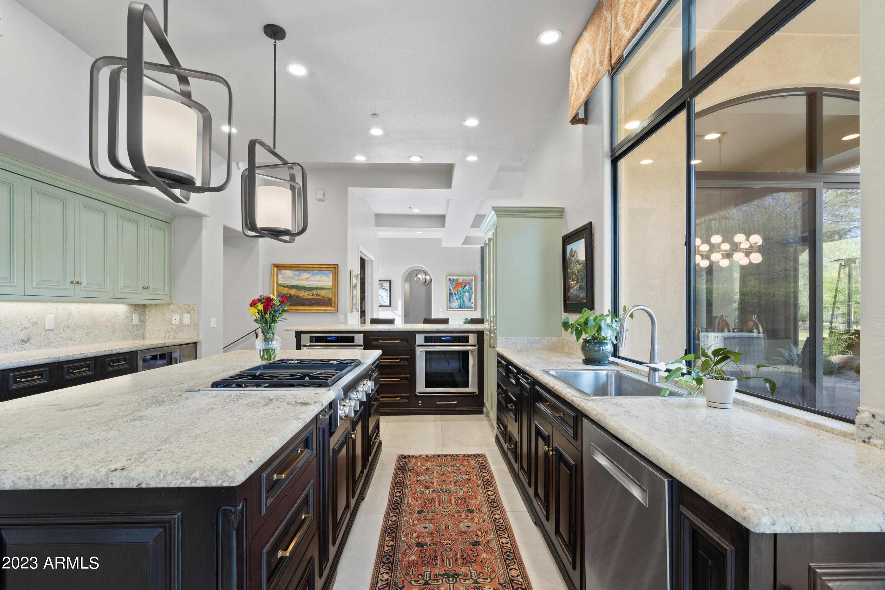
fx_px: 393
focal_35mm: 16
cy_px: 295
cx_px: 442
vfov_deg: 73.7
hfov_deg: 96.7
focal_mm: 16
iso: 500
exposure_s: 1/3
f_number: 11
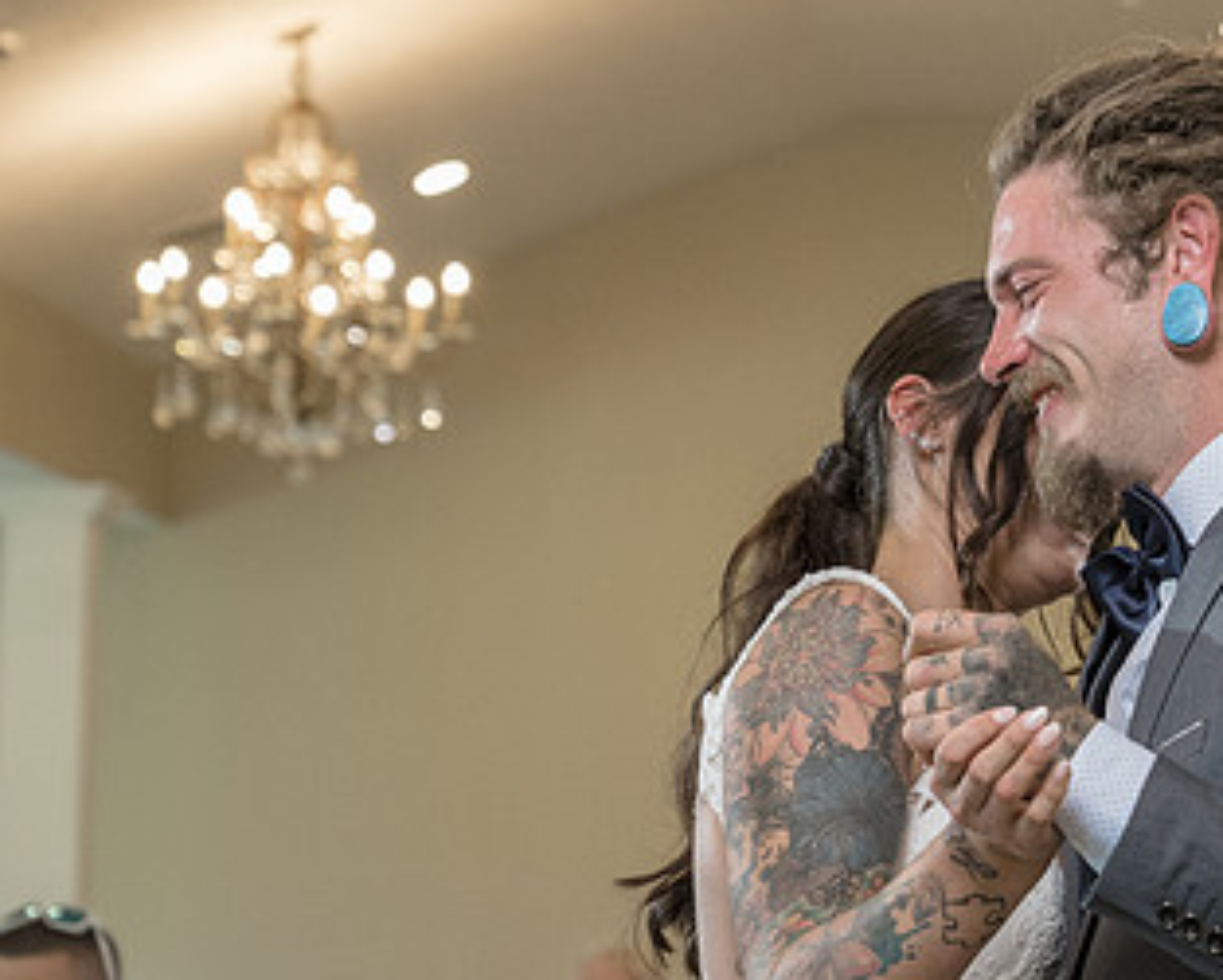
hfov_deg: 11.5
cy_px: 572
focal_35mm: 166
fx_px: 6014
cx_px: 1178
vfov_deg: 9.3
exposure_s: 1/250
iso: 2000
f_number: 4
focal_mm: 66
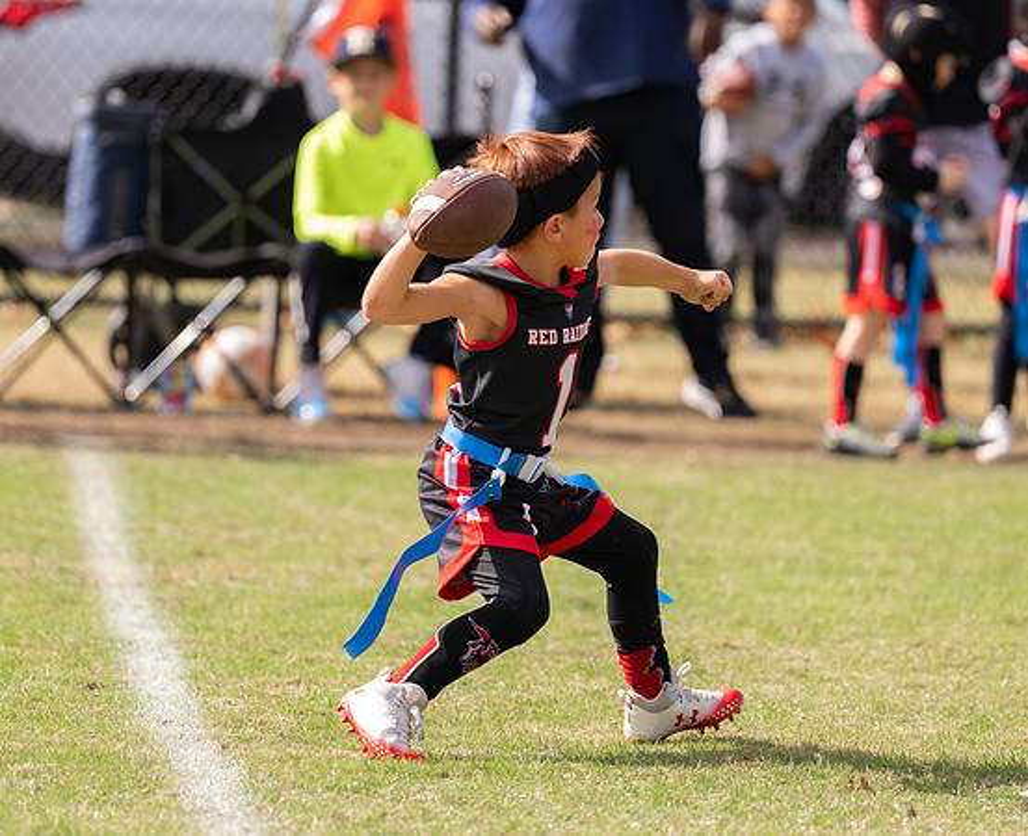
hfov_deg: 5.9
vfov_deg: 4.8
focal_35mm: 326
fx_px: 9974
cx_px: 507
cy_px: 364
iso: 100
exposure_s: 1/1600
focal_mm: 185
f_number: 2.8
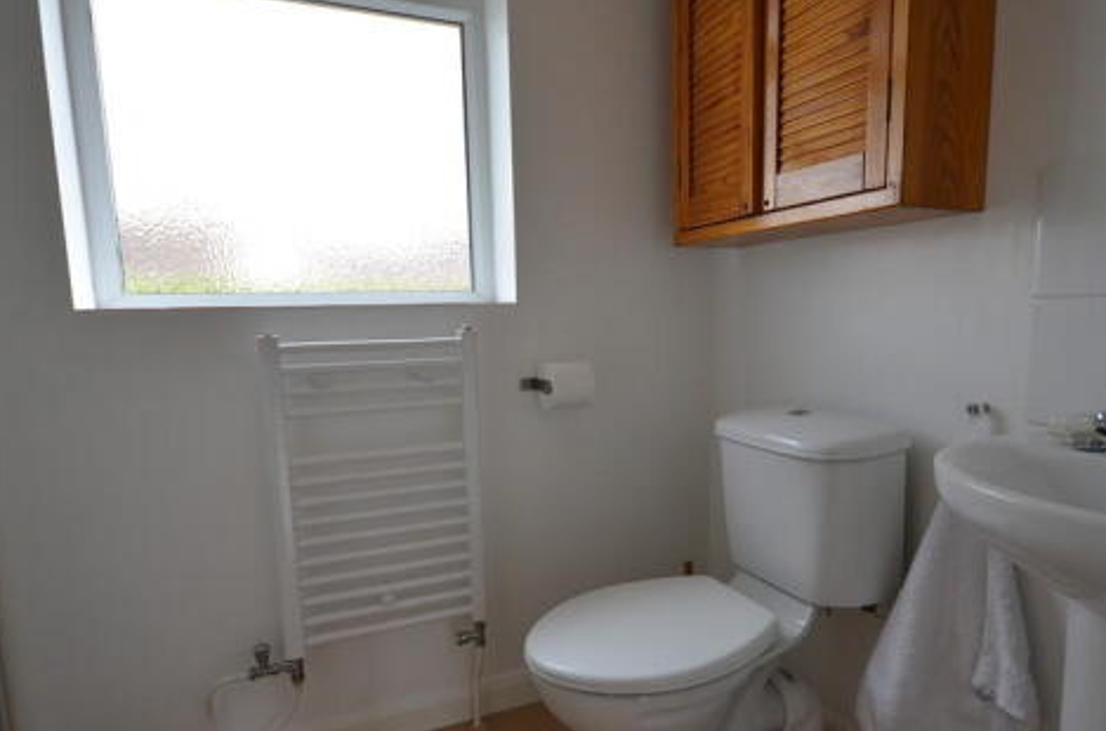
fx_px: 643
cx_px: 575
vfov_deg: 59.1
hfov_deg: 81.3
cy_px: 394
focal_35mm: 21
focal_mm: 10
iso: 400
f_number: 5
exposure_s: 1/100
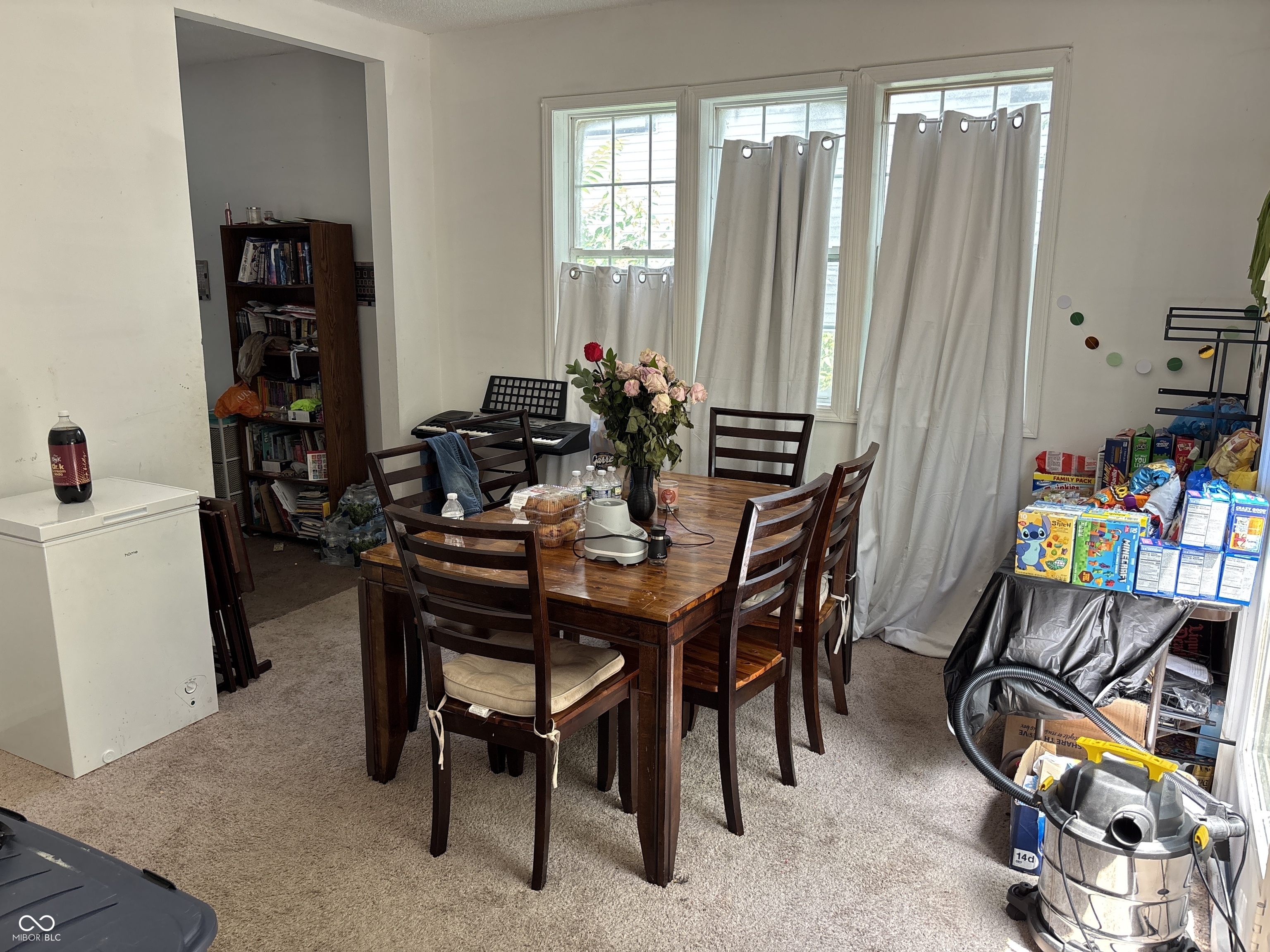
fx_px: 954
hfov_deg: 67.3
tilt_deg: -11.9
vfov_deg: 53.1
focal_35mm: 26
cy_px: 476
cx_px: 635
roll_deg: -0.7
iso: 125
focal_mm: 5.96
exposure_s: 1/121
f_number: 1.6
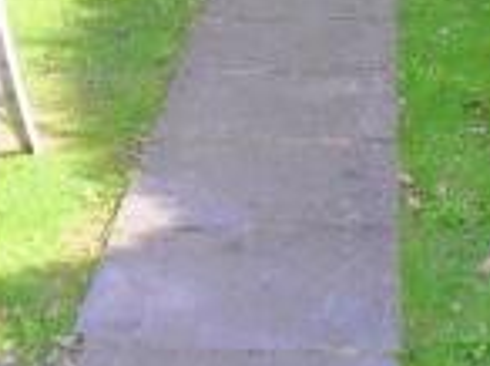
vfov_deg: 14.2
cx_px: 394
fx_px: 1357
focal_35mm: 96
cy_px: -207
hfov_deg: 20.2
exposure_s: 1/350
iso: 80
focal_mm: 4.2
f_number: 3.3
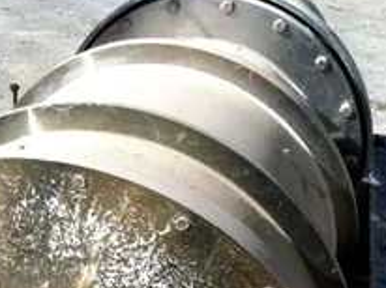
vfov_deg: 21.2
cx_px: 114
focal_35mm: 68
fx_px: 757
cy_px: 253
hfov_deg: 28.3
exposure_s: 1/1154
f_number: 2.8
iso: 80
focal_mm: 3.85
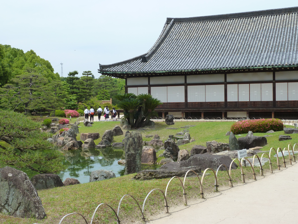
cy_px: 112
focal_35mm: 44
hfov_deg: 42.9
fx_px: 379
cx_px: 149
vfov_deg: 32.9
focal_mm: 7.3
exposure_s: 1/500
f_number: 4.5
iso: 125
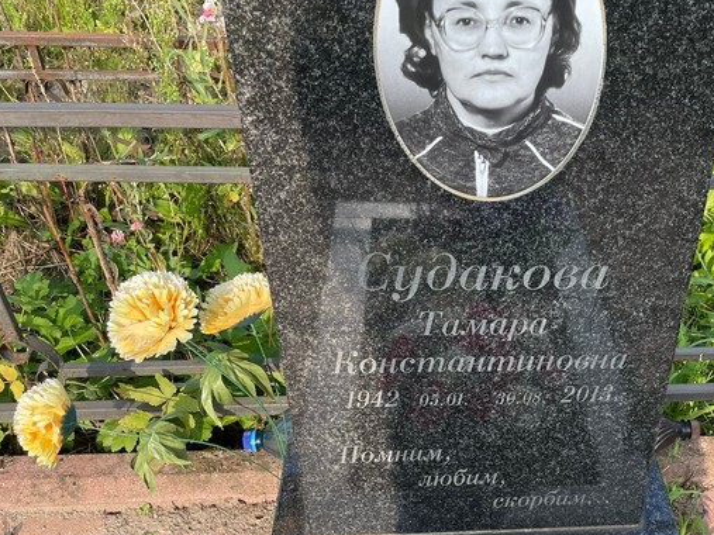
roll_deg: -3.2
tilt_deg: -39.7
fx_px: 845
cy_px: 386
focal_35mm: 41
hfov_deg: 44.2
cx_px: 539
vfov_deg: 34.5
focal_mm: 4.2
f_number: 1.6
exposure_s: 1/888
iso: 32
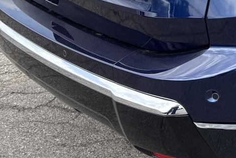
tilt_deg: -14.4
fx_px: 597
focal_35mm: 91
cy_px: -49
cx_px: 297
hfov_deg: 20.6
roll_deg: -0.8
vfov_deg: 14.4
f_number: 1.6
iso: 50
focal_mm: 5.96
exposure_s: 1/818
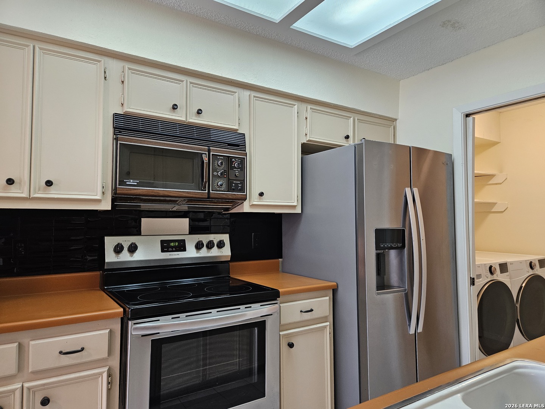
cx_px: 272
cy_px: 204
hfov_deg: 73.9
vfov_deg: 58.9
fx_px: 362
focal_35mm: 23
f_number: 1.8
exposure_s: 1/120
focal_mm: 5.4
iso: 200
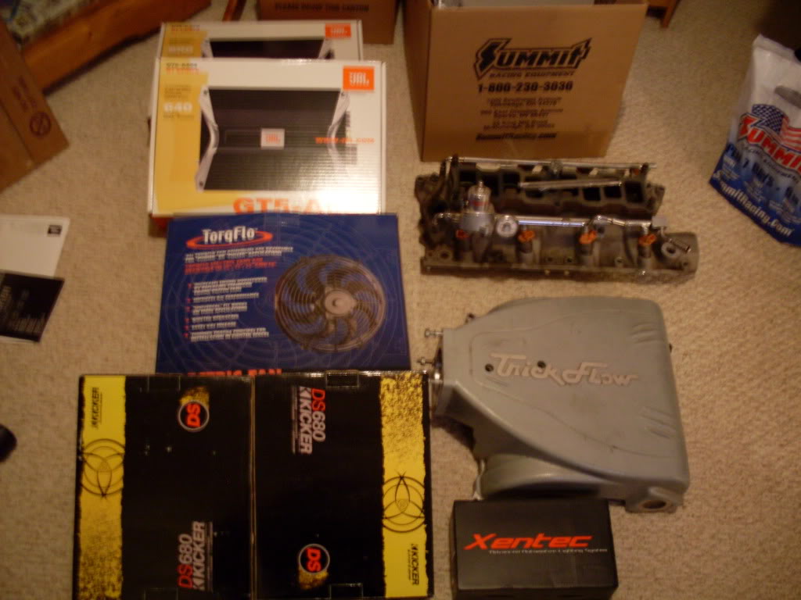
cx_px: 400
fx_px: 879
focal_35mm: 38
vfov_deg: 37.7
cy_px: 300
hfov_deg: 49.0
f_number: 2.8
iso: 200
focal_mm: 6.3
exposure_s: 1/1.43
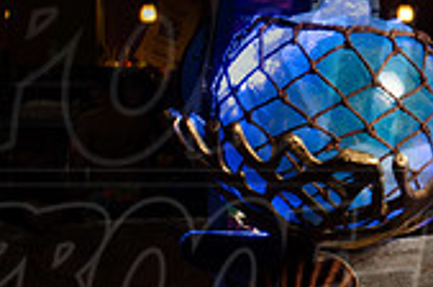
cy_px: 118
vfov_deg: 7.8
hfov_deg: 11.4
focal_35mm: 175
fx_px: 2101
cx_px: 600
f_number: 22
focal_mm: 34
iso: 200
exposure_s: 1/15
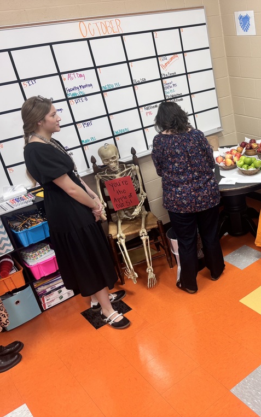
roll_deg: +5.4
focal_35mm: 37
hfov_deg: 31.4
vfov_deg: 52.7
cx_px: 270
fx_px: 421
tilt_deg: -26.7
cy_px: 208
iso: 100
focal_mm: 5.96
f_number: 1.6
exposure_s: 1/60
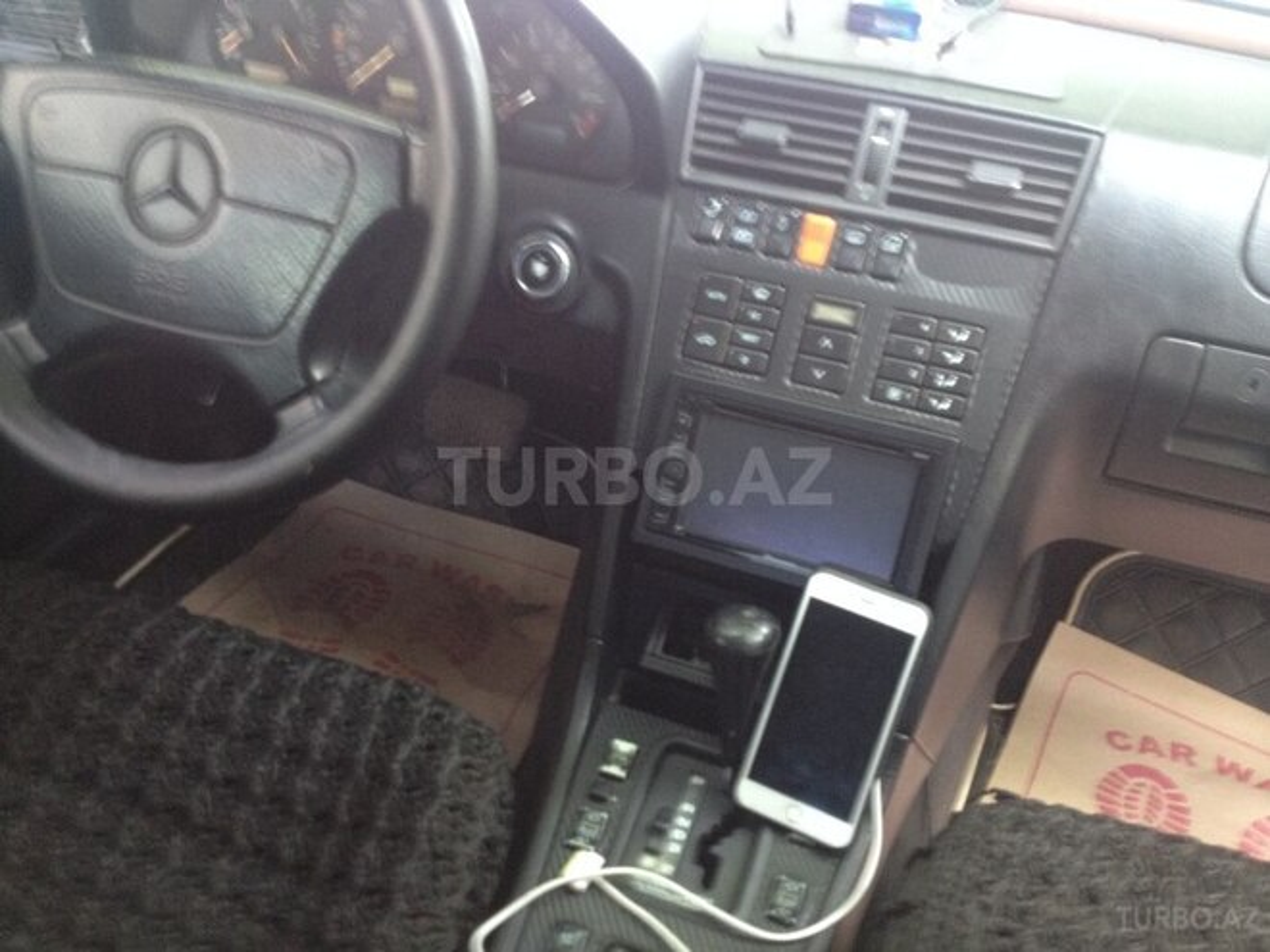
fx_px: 1284
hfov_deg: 52.6
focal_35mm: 35
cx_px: 635
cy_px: 476
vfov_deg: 40.7
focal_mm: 4.28
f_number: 2.4
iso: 160
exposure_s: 1/20
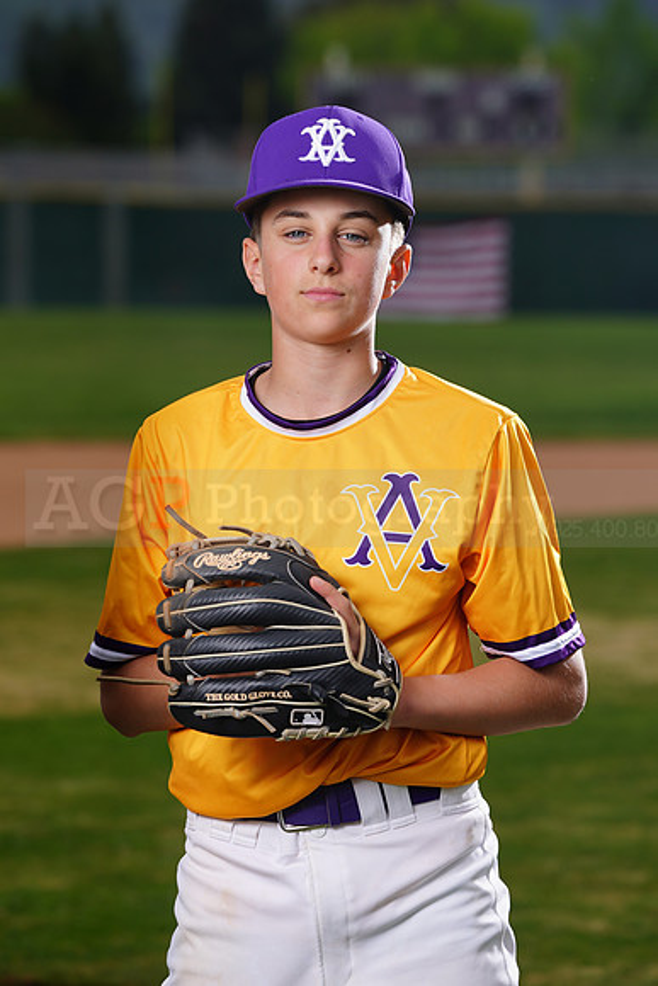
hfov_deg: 6.0
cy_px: 493
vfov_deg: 9.0
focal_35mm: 229
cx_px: 329
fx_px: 6274
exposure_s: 1/250
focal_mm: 229
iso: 100
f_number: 8
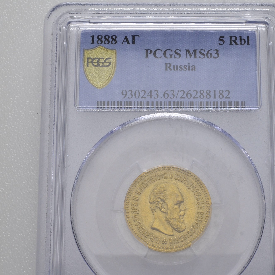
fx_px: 764
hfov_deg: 20.4
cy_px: 167
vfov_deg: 20.4
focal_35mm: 85
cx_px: 169
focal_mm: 36
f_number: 14
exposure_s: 1/250
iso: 400
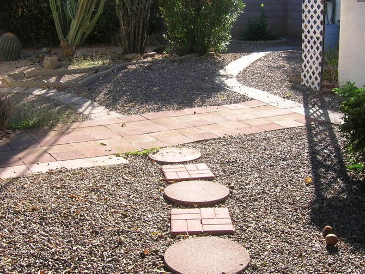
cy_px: 109
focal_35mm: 52
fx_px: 548
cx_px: 185
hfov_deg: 36.8
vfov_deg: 28.0
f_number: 4.9
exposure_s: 1/133
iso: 50
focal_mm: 5.7
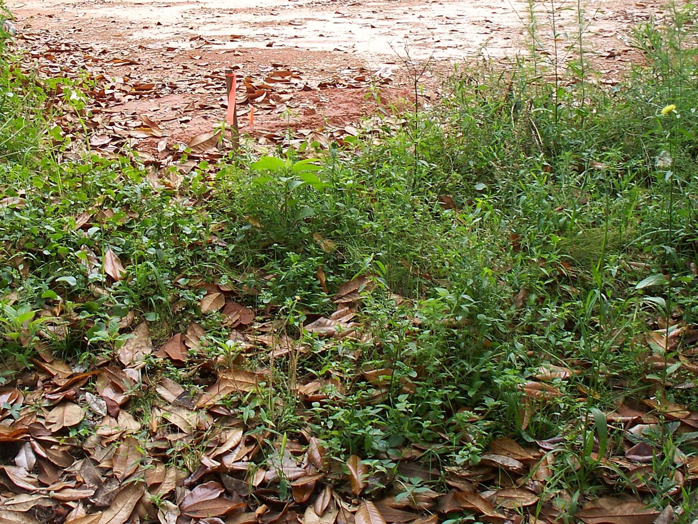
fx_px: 1210
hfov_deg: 32.1
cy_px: 104
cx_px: 288
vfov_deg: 24.0
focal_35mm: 60
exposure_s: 1/125
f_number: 2.8
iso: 80
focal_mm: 7.54
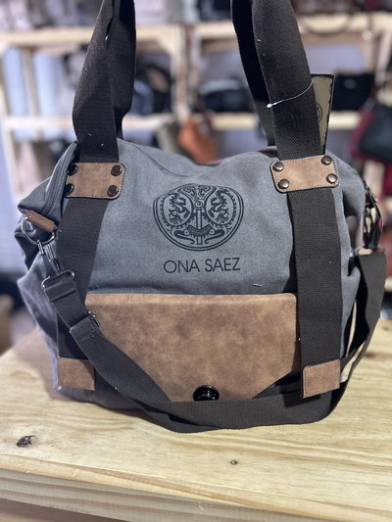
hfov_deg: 53.1
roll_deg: +1.2
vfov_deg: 67.3
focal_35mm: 26
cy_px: 261
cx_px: 196
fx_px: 392
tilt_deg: -18.3
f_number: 1.5
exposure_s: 1/50
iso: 320
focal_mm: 5.7
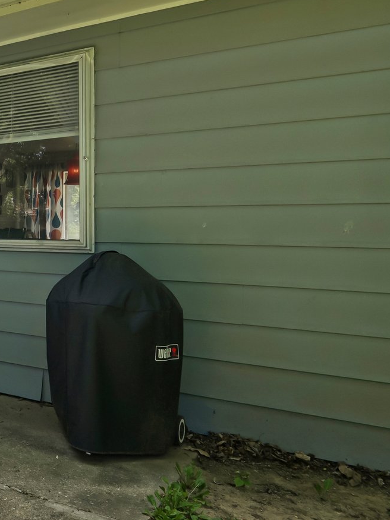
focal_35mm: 36
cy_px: 220
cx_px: -216
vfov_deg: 51.2
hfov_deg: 26.5
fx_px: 541
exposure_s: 1/80
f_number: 8
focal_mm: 16
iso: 100
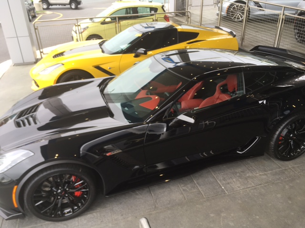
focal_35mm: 29
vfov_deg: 48.2
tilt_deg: -29.0
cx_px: 152
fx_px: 256
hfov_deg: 61.7
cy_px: 114
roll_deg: +0.8
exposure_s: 1/60
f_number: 2.2
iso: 25
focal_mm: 4.15
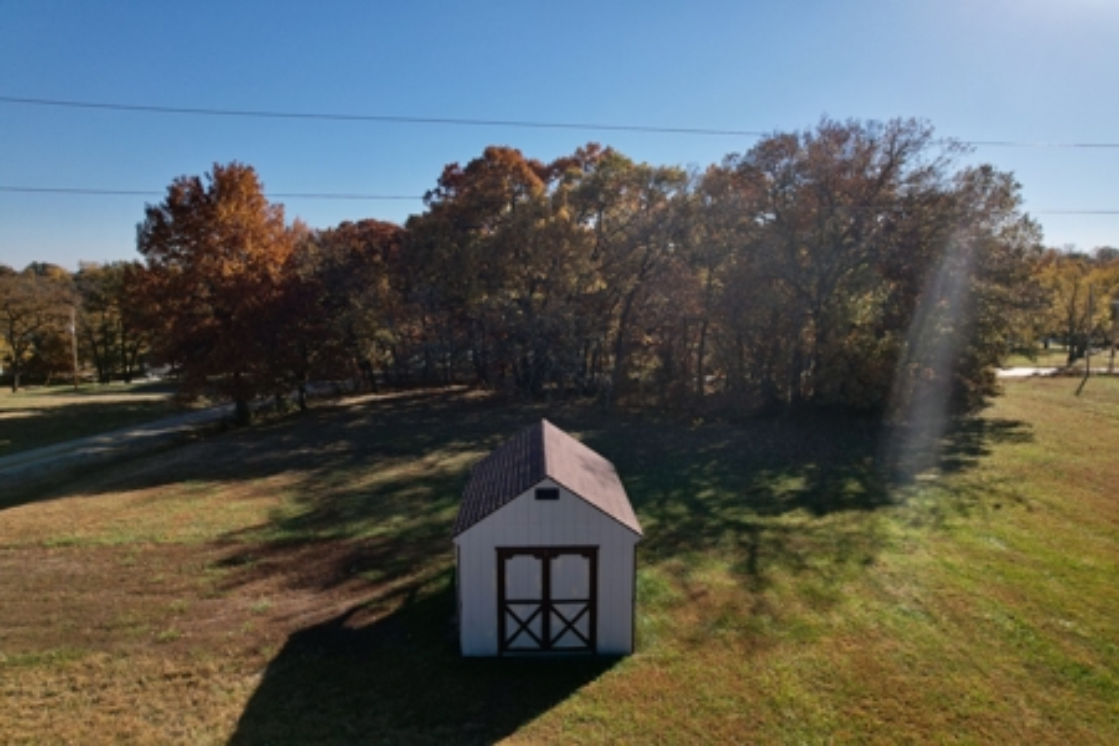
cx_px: 560
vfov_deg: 57.2
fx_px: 684
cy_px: 373
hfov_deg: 78.6
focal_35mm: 22
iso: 100
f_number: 2.8
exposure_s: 1/80
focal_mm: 8.38
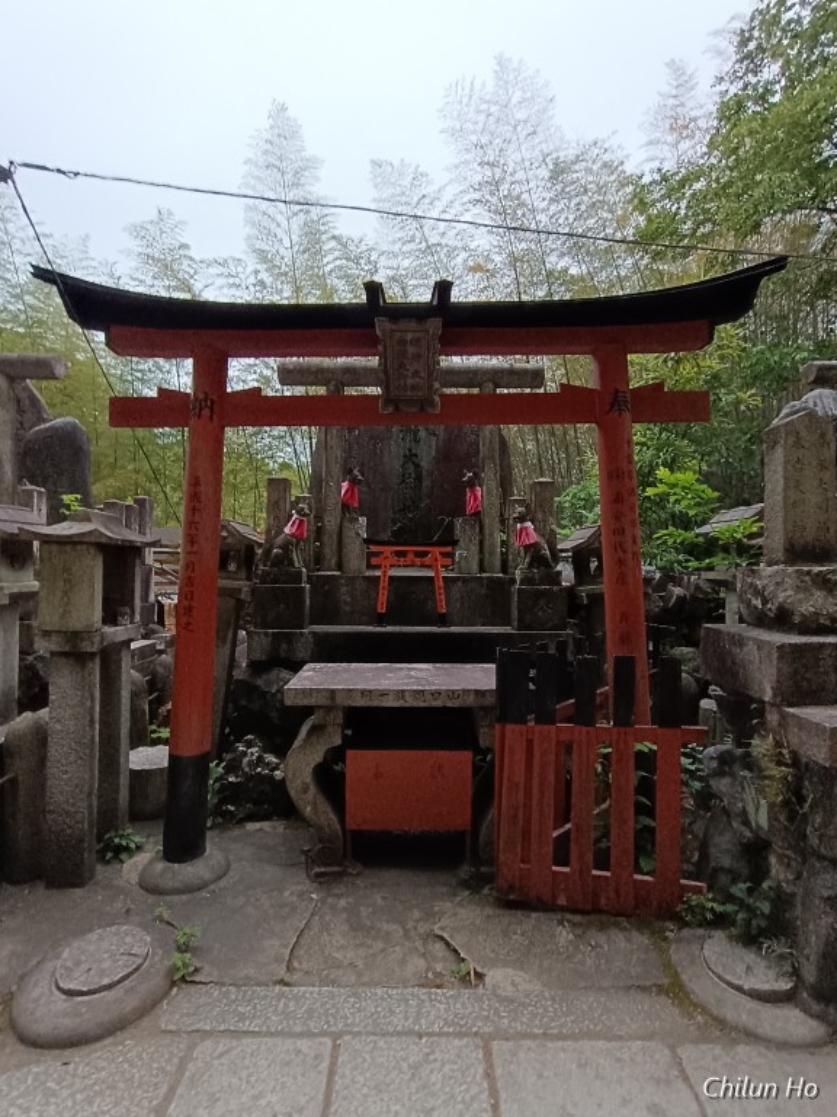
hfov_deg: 78.1
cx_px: 418
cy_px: 558
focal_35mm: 16
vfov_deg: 94.5
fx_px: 516
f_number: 2.2
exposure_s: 1/100
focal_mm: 1.66
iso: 194
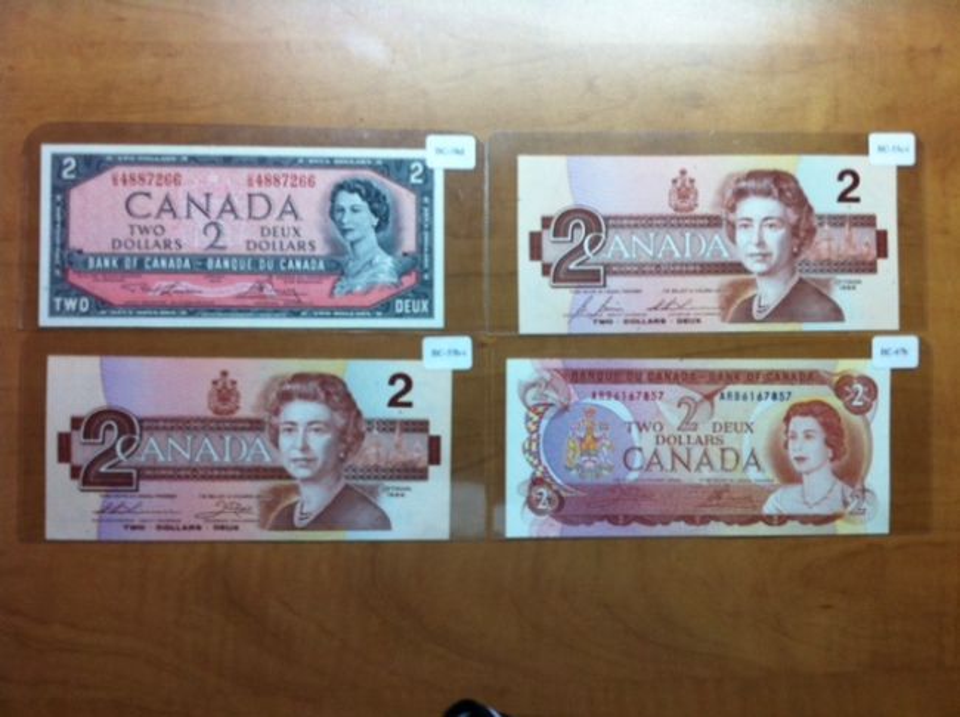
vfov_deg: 40.6
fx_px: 969
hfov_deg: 52.7
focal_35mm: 35
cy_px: 358
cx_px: 480
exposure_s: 1/15
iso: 100
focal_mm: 3.85
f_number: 2.8
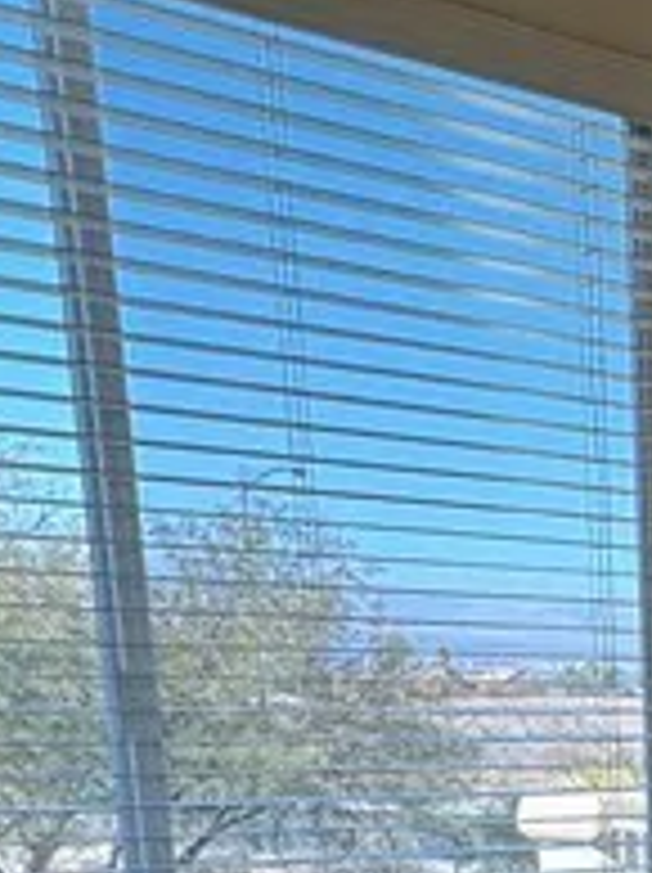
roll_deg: -2.1
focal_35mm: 74
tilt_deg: -17.1
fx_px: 1863
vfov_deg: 22.9
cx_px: 1084
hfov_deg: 17.1
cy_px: 1192
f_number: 2.2
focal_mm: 2.22
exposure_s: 1/127
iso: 40
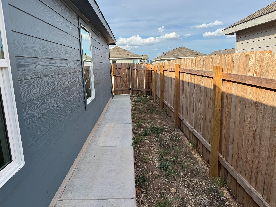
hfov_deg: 71.6
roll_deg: +1.3
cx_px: 138
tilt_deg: -10.6
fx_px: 191
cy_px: 104
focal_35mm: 24
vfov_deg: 56.8
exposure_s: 1/2710
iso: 80
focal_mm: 6.76
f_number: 1.78
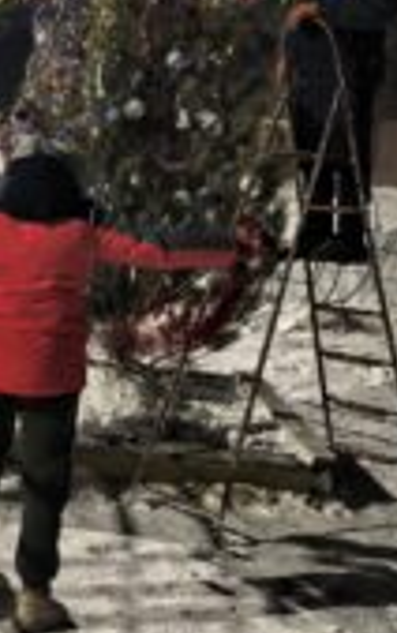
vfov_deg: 28.5
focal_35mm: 72
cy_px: 257
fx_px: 1243
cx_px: -146
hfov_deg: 16.9
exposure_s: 1/14.3
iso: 1515
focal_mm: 6.54
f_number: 1.57
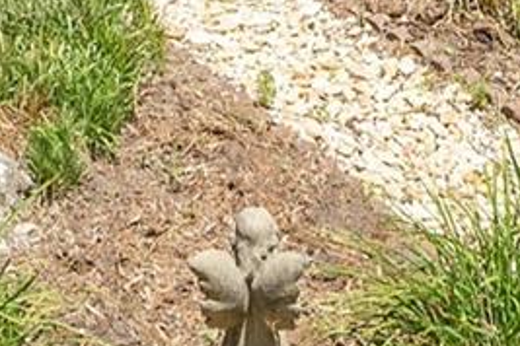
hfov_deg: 14.4
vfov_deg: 8.3
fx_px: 2049
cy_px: -652
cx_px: 80
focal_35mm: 142
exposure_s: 1/800
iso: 320
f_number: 7.1
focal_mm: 18.5
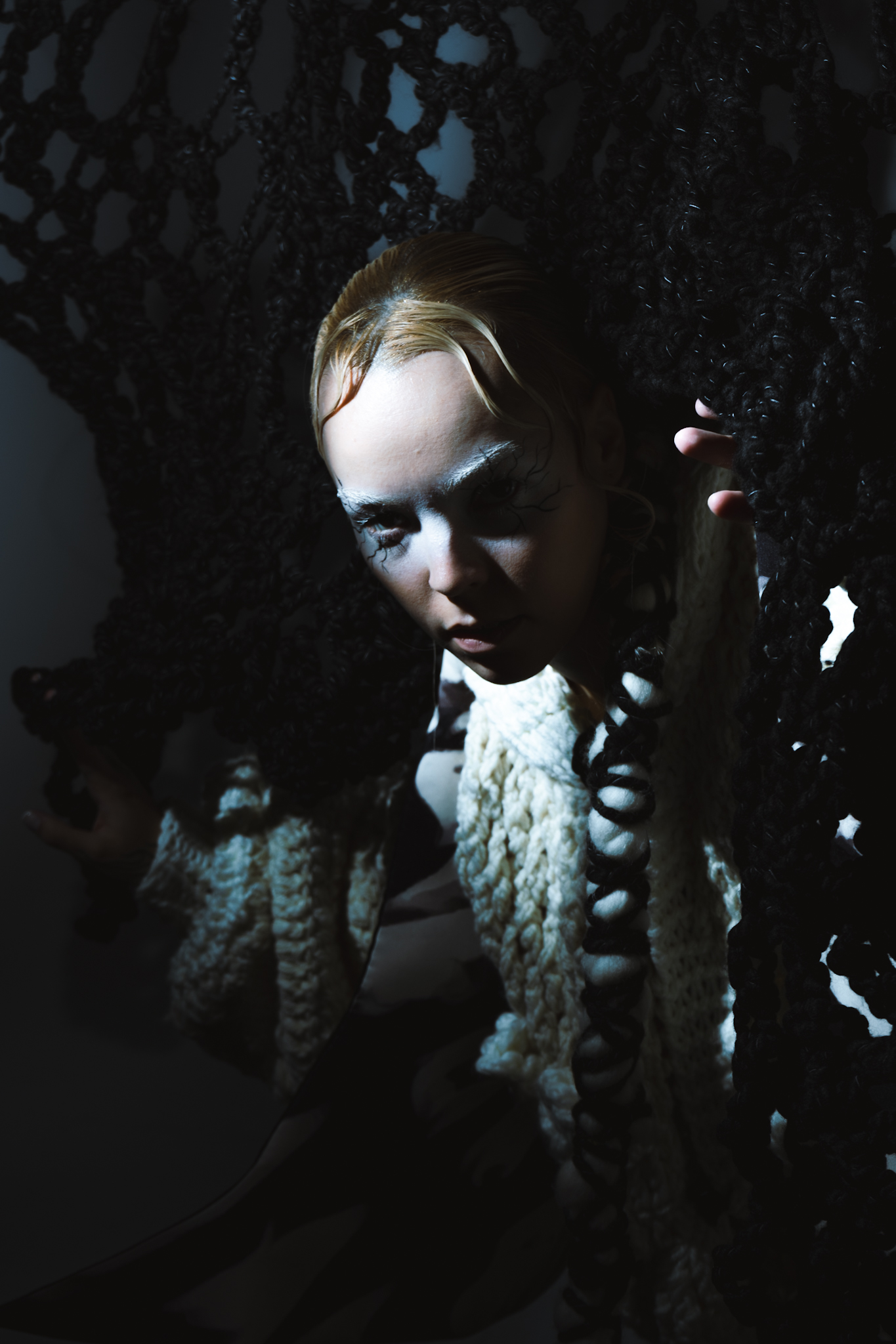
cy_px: 672
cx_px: 448
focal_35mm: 70
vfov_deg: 28.8
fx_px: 2614
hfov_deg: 19.5
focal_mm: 70
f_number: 8
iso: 100
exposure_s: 1/125
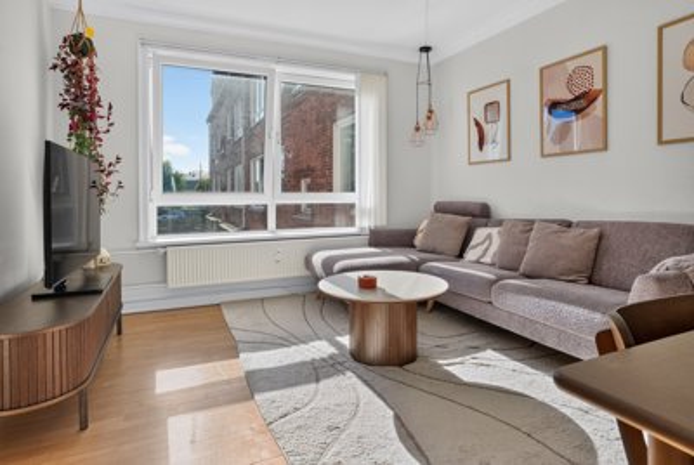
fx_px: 386
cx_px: 347
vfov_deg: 62.1
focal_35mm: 20
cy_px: 232
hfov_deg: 83.9
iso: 400
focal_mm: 20
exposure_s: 1/80
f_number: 8
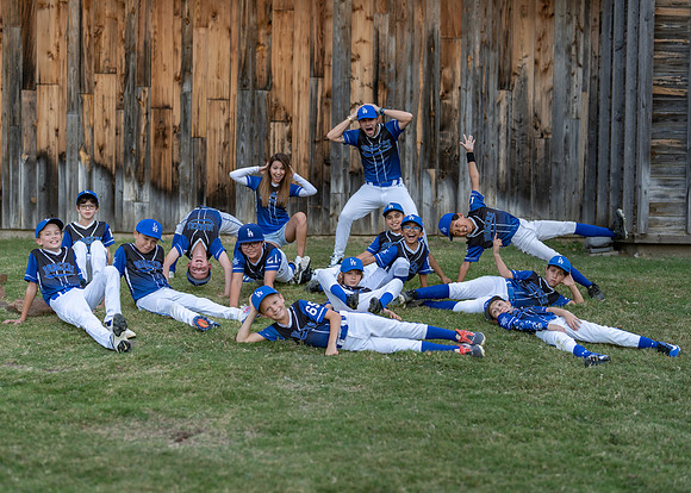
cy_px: 247
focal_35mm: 55
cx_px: 332
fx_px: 1072
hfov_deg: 35.7
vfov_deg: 25.9
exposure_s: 1/640
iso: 100
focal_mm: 50
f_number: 1.6
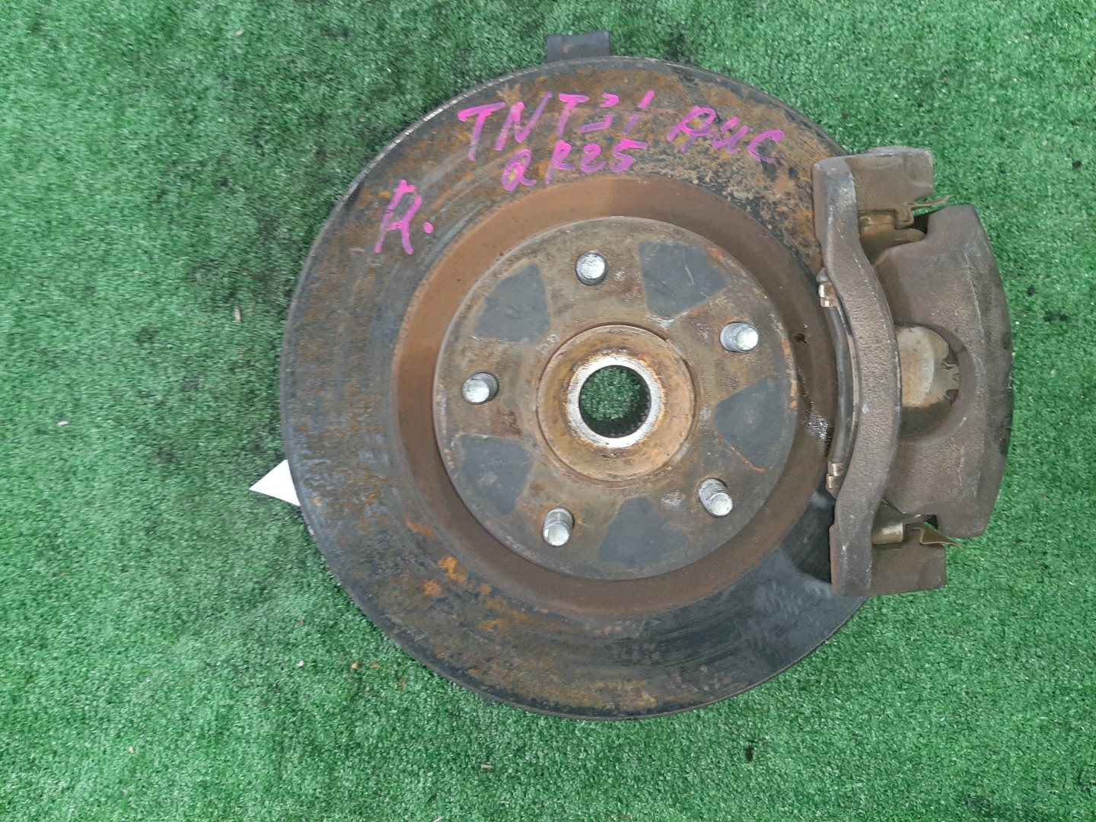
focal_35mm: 26
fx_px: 823
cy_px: 411
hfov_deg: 67.3
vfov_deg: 53.1
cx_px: 548
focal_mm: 3.93
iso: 195
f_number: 1.7
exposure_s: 1/33
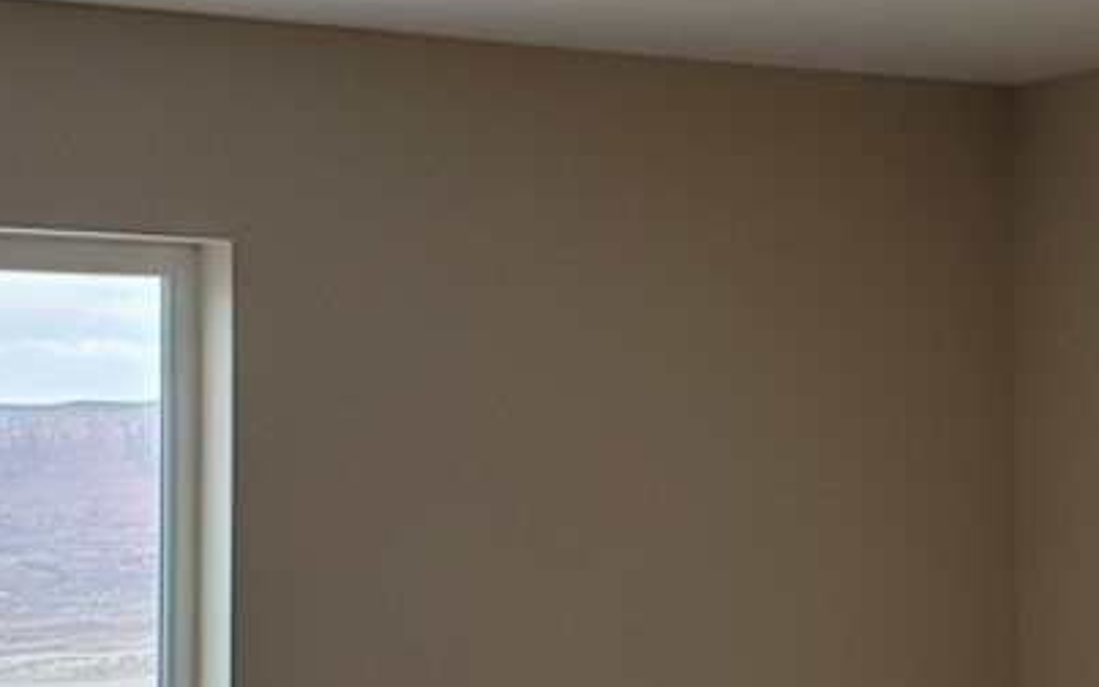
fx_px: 2456
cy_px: 314
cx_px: 840
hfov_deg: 24.9
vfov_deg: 15.9
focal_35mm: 82
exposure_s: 1/236
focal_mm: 5.7
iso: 1272
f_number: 1.5
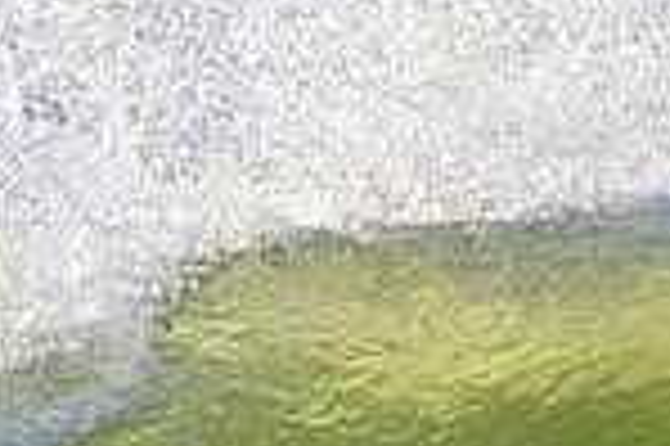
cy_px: 344
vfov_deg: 0.3
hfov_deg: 0.5
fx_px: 79623
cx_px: 108
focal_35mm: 4283
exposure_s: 1/2000
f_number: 11
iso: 1250
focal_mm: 800
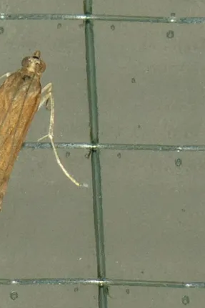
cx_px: 14
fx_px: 3115
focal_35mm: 365
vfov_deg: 5.6
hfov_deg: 3.8
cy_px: 152
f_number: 5.5
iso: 125
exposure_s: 1/80
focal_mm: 42.3
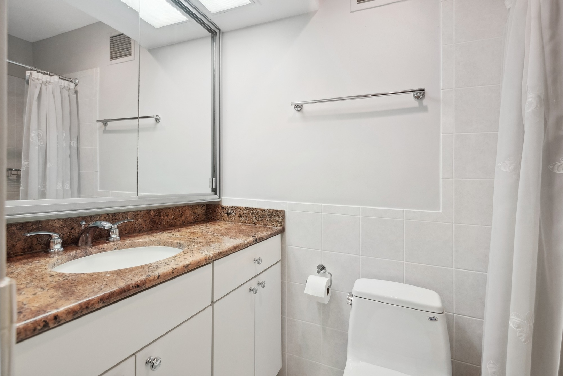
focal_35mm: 17
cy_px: 188
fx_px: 266
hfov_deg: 93.3
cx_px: 282
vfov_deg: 70.5
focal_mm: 17
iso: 2000
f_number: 8
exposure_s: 1/125
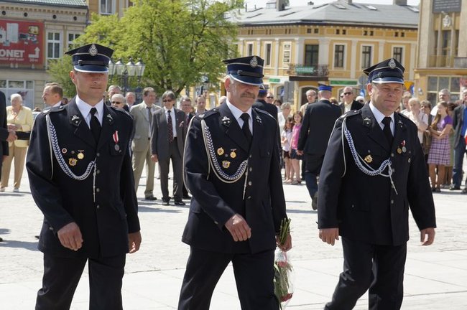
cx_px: 234
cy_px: 155
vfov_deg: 15.2
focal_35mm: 90
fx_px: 1166
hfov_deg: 22.6
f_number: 9
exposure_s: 1/125
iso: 100
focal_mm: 60
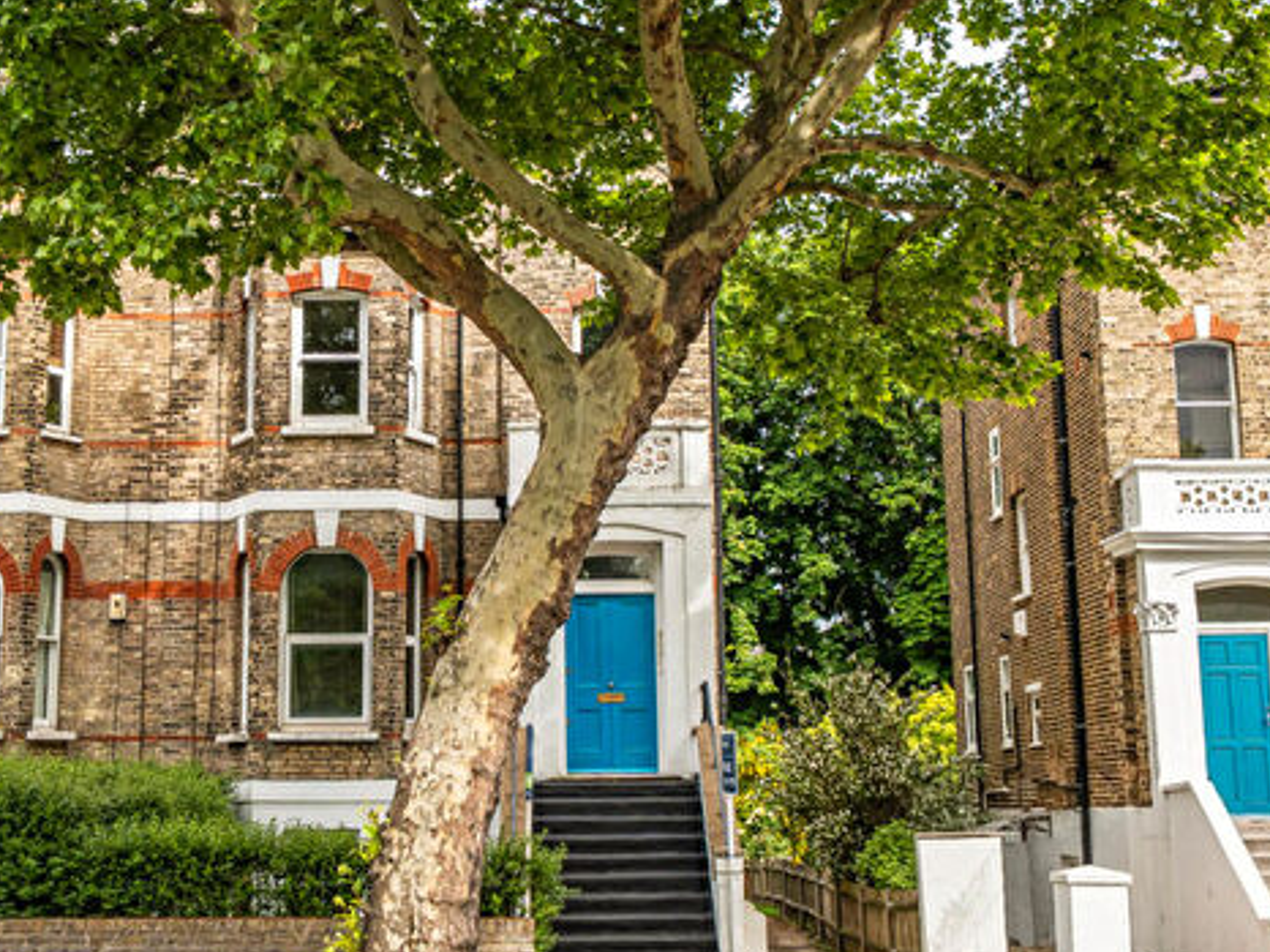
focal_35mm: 52
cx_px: 521
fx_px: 1907
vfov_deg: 28.0
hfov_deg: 36.7
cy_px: 426
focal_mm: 24
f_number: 8
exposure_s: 1/400
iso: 400
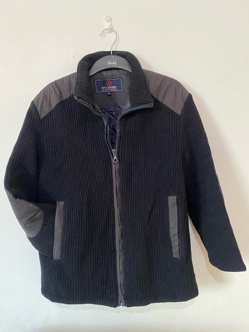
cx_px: 124
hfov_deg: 53.1
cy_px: 166
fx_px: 249
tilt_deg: -7.3
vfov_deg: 67.3
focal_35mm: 26
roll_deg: +0.4
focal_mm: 4.25
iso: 800
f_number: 1.8
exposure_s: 1/30
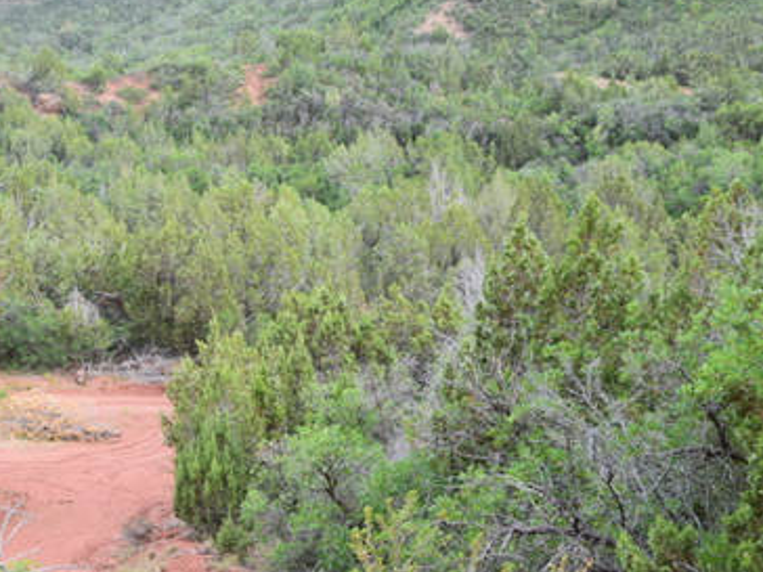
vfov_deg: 19.3
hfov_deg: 25.0
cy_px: 384
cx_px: 94
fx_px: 1675
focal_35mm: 76
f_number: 9
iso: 400
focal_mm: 30
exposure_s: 1/100
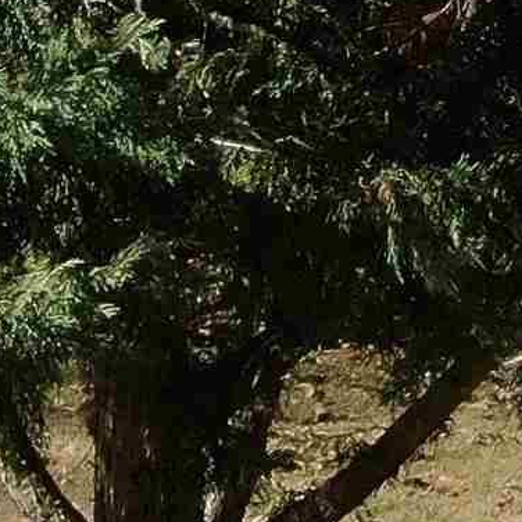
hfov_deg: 7.2
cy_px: -596
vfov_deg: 7.0
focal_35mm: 238
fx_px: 4060
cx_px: 938
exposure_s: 1/800
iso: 100
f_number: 3.2
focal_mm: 5.57
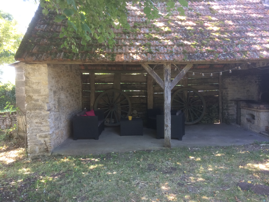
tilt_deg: -5.0
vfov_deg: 48.2
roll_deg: -0.7
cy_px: 101
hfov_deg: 61.7
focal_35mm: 29
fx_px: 225
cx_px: 134
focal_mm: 4.15
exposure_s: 1/33
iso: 40
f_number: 2.2
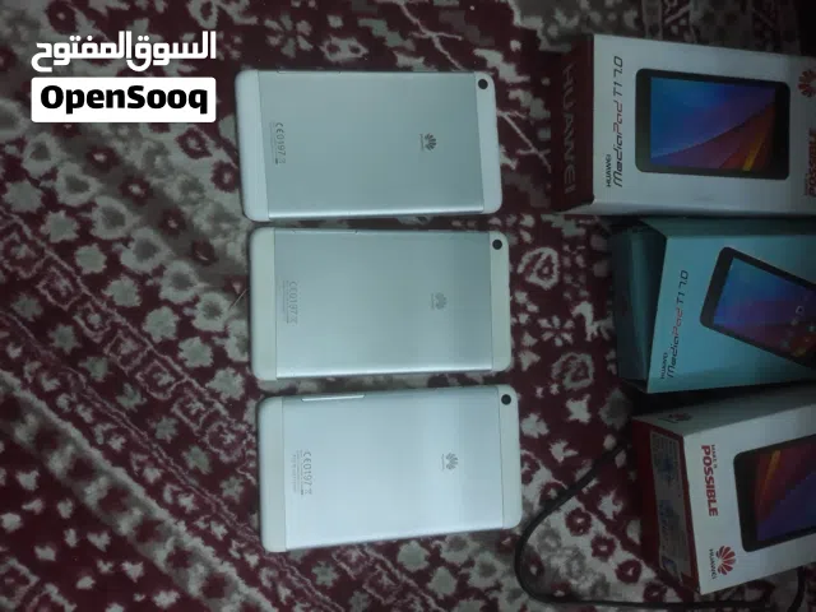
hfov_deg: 65.3
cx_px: 408
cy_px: 306
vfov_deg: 51.4
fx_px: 636
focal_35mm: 27
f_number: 1.7
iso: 200
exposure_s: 1/33
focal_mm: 3.71
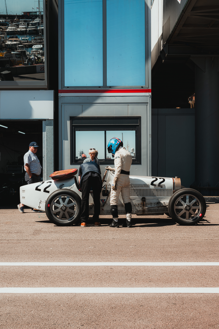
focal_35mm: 48
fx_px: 438
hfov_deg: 28.1
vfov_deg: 41.1
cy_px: 164
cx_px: 110
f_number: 14
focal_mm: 48
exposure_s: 1/30
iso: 100
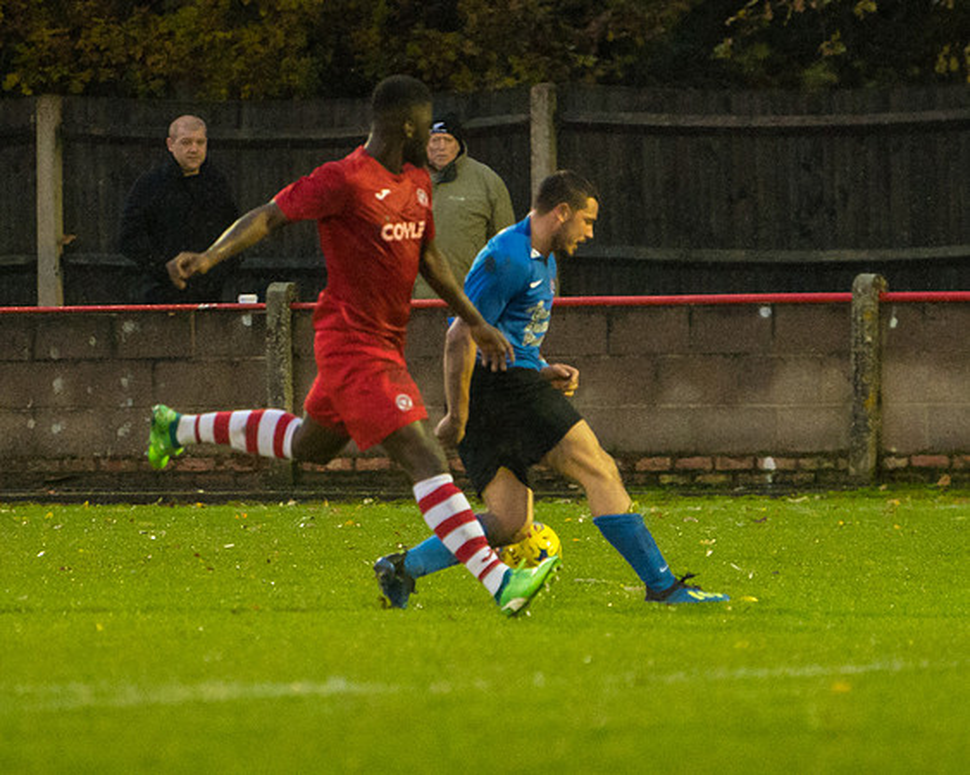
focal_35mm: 472
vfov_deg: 3.3
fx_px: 13554
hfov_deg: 4.1
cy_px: 497
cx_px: 523
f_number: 2.8
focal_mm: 170
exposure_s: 1/1000
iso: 4000
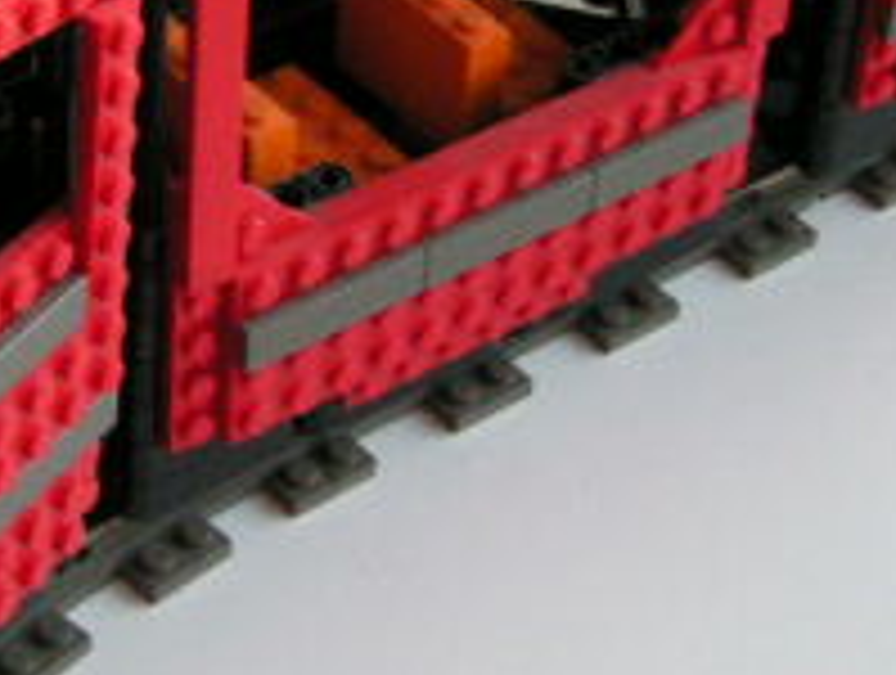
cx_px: 279
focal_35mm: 122
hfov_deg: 16.1
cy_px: 225
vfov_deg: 12.2
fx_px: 3164
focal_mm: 5.8
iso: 200
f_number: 2.8
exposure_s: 1/15
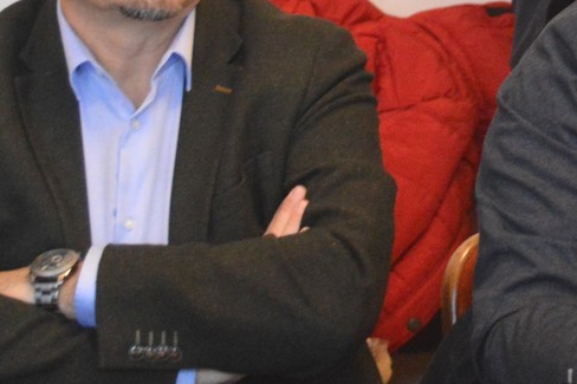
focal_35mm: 175
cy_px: -79
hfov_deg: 11.5
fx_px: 2798
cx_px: 687
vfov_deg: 7.8
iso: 3200
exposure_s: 1/30
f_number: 4.5
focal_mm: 35
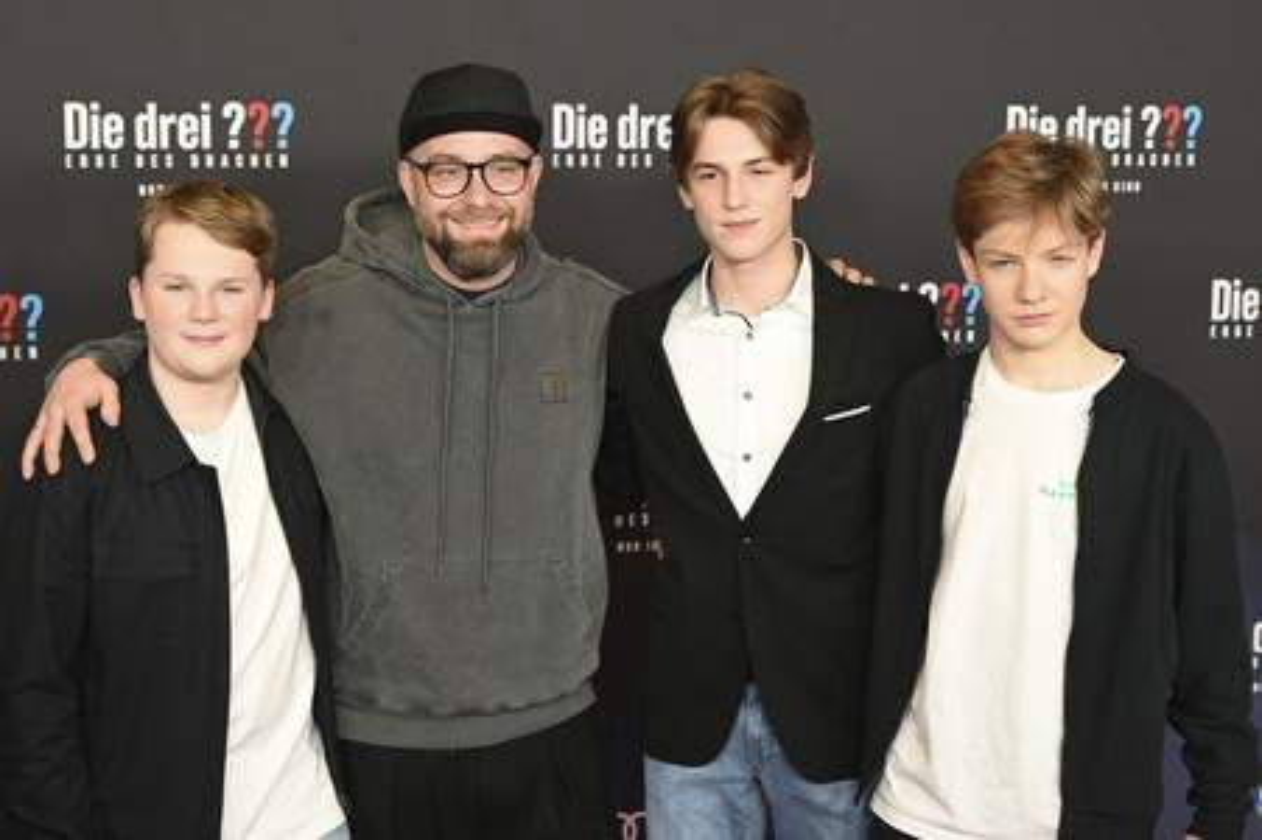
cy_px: 420
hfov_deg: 34.5
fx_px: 2032
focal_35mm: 58
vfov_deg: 23.3
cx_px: 631
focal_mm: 58
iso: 1000
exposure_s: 1/160
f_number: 5.6
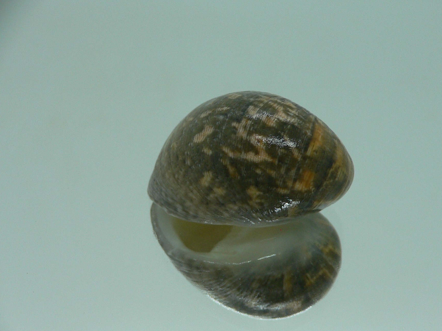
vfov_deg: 35.1
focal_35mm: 41
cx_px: 252
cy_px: 192
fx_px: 524
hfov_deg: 45.6
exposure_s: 1/60
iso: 80
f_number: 2.8
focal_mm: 4.6
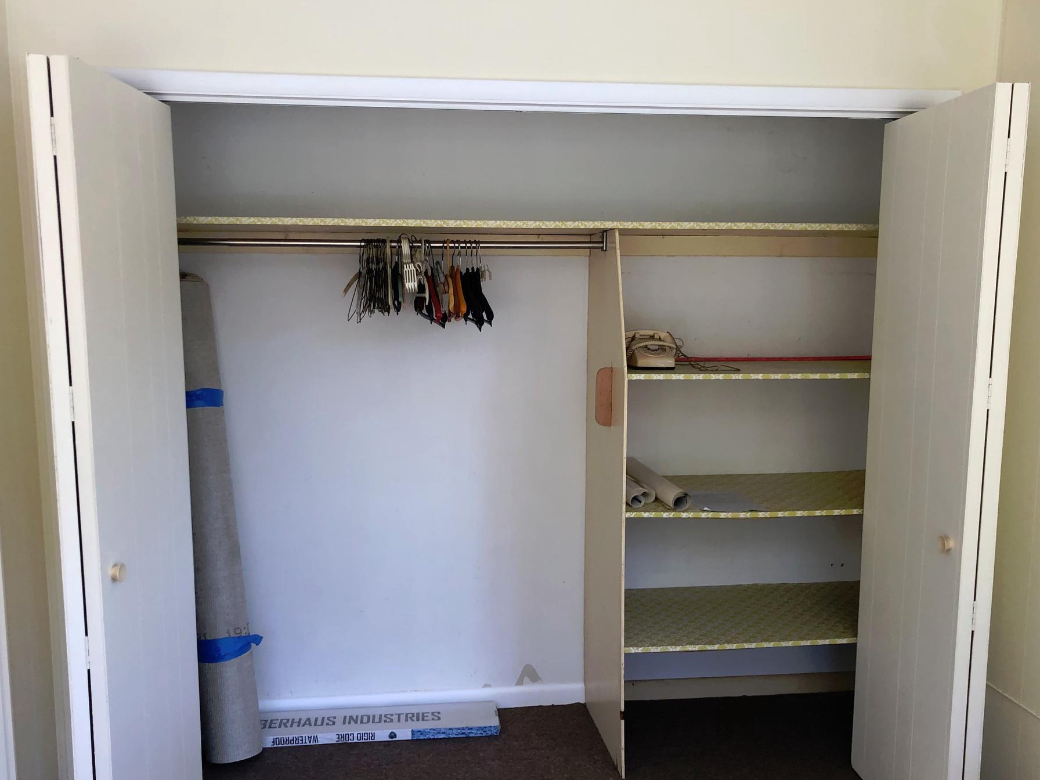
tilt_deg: -7.4
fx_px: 961
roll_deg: +0.8
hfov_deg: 56.8
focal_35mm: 32
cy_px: 438
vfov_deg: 44.1
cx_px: 530
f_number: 1.8
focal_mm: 4
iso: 64
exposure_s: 1/120
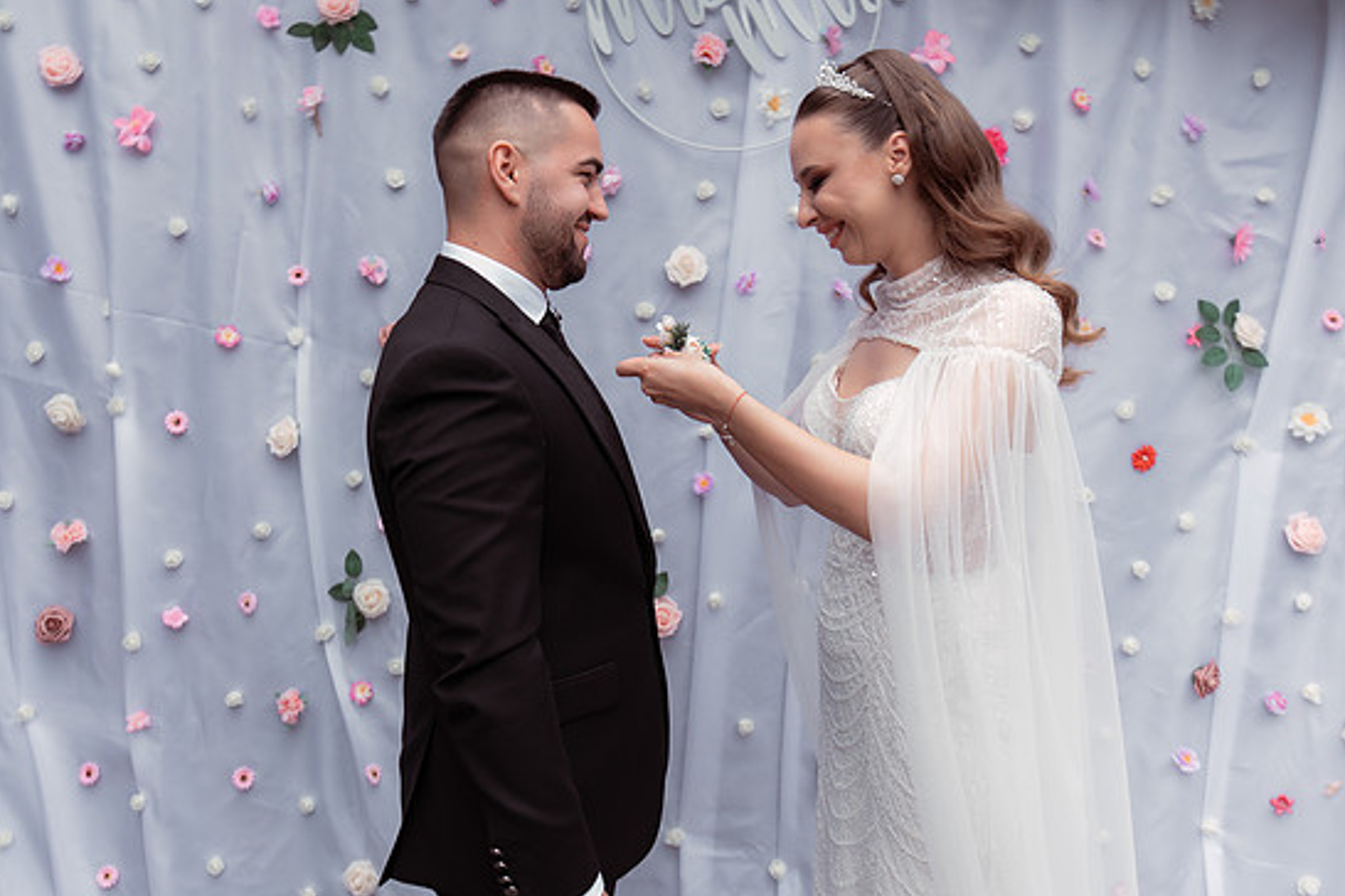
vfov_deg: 37.9
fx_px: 1308
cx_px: 628
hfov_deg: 54.4
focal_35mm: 35
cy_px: 442
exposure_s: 1/320
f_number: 3.5
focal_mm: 30
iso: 200
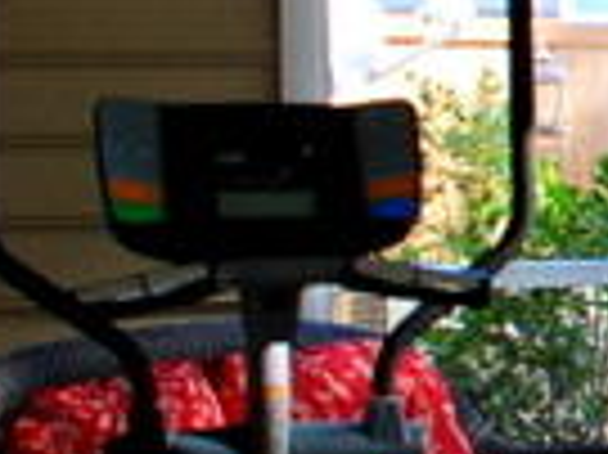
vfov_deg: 9.6
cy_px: 108
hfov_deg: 10.3
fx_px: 2702
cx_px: 1666
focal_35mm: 154
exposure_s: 1/100
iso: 400
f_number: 5
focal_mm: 18
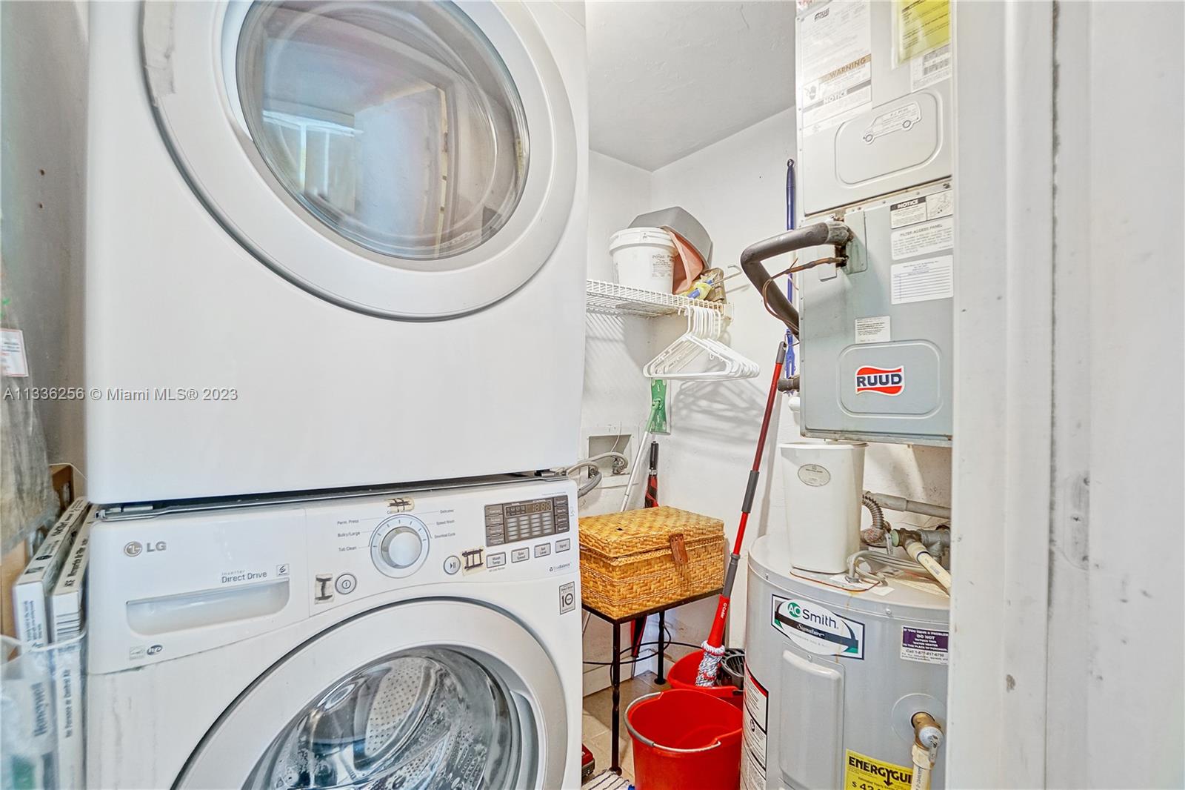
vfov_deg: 77.3
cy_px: 395
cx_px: 592
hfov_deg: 100.4
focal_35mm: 15
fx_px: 494
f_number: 4
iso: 640
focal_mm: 10
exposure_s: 1/2
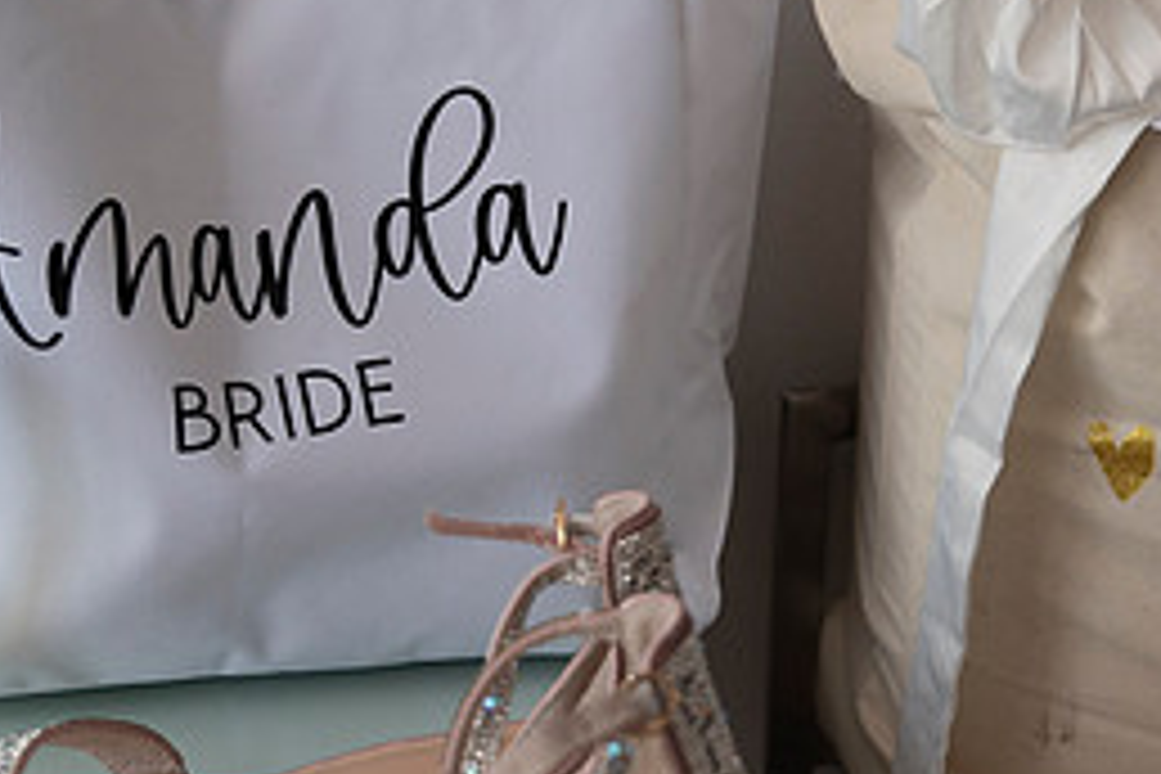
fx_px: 2902
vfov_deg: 15.2
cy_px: 441
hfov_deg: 22.6
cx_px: 684
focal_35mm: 90
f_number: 2.8
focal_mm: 40
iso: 800
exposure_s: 1/1250
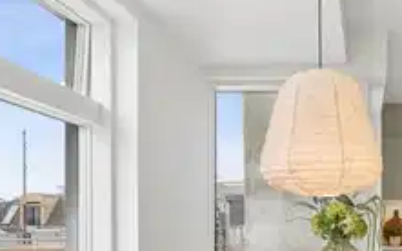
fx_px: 488
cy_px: 236
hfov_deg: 43.9
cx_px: 282
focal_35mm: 45
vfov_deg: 27.6
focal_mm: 14.5
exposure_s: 1/60
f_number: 8
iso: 200
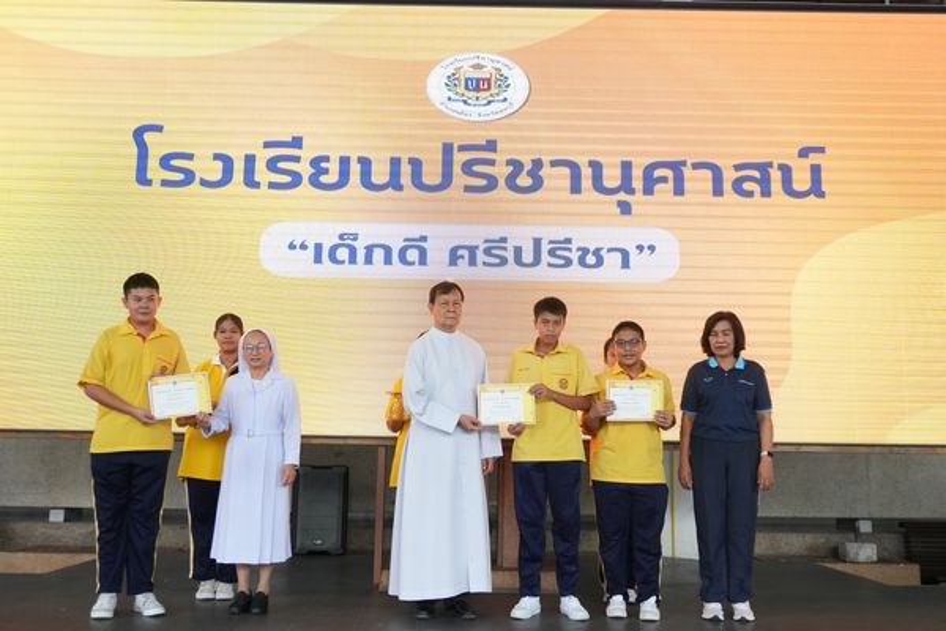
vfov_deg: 38.4
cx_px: 473
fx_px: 907
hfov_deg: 55.1
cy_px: 316
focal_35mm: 34
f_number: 4.5
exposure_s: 1/200
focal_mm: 23
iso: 1600
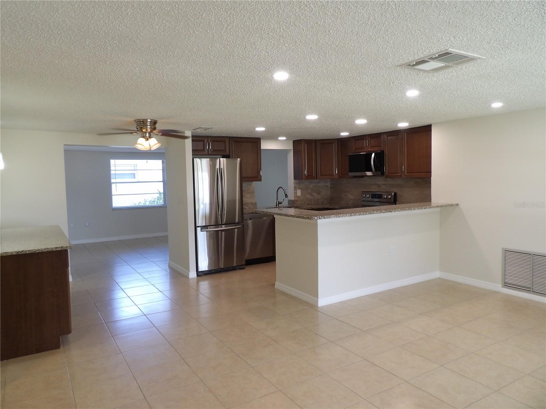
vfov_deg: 56.8
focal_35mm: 24
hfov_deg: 71.6
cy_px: 204
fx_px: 379
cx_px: 273
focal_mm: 4.3
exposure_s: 1/33
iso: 122
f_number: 3.2
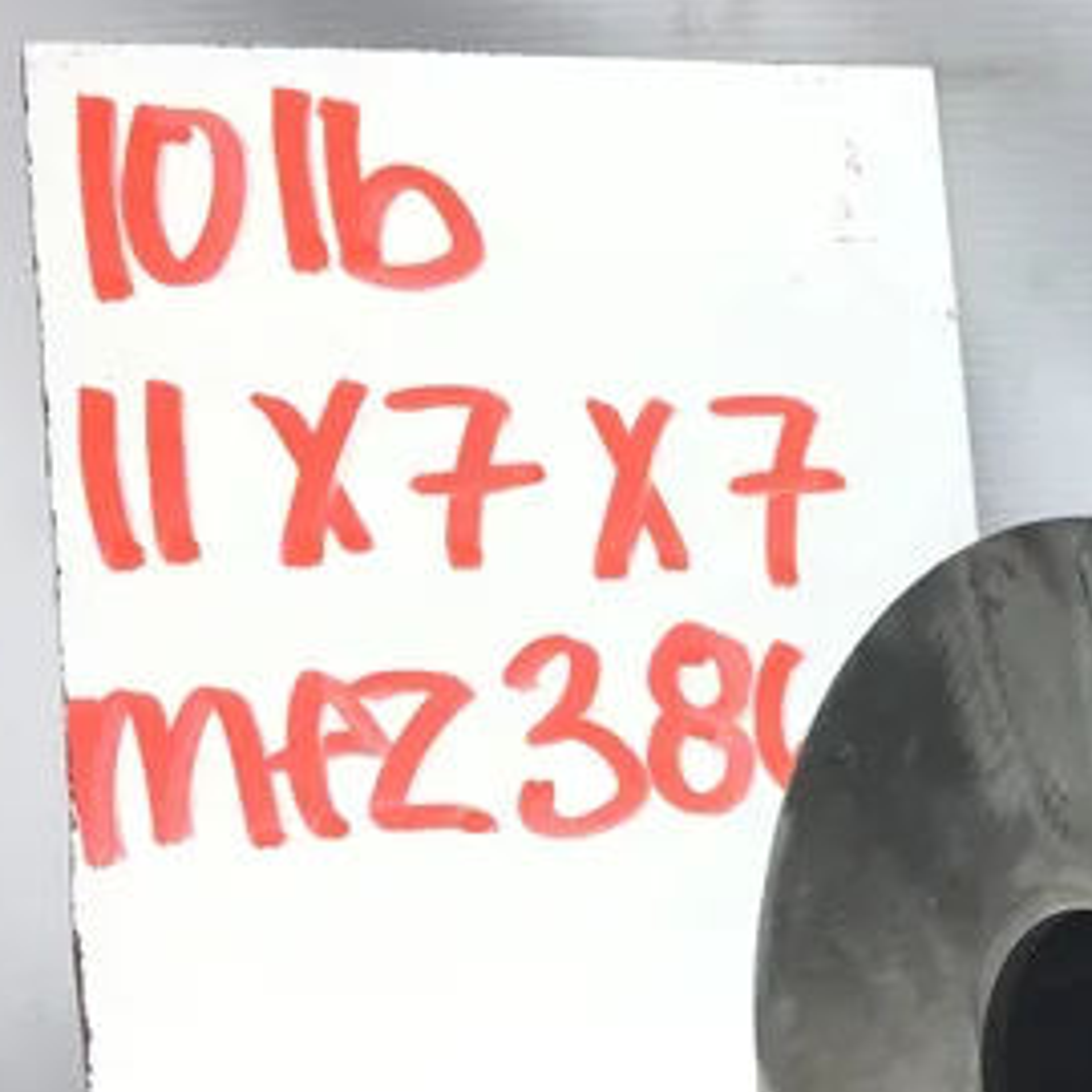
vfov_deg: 22.7
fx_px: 2712
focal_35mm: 76
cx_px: 1262
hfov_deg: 21.4
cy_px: 742
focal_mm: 3.3
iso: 32
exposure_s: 1/60
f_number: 2.4
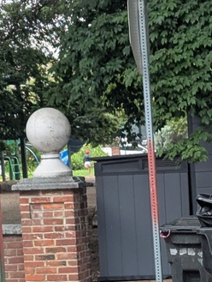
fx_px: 1424
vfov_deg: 10.8
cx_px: 252
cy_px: 429
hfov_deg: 8.4
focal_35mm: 175
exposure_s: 1/517
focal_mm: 6.81
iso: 59
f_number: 1.85
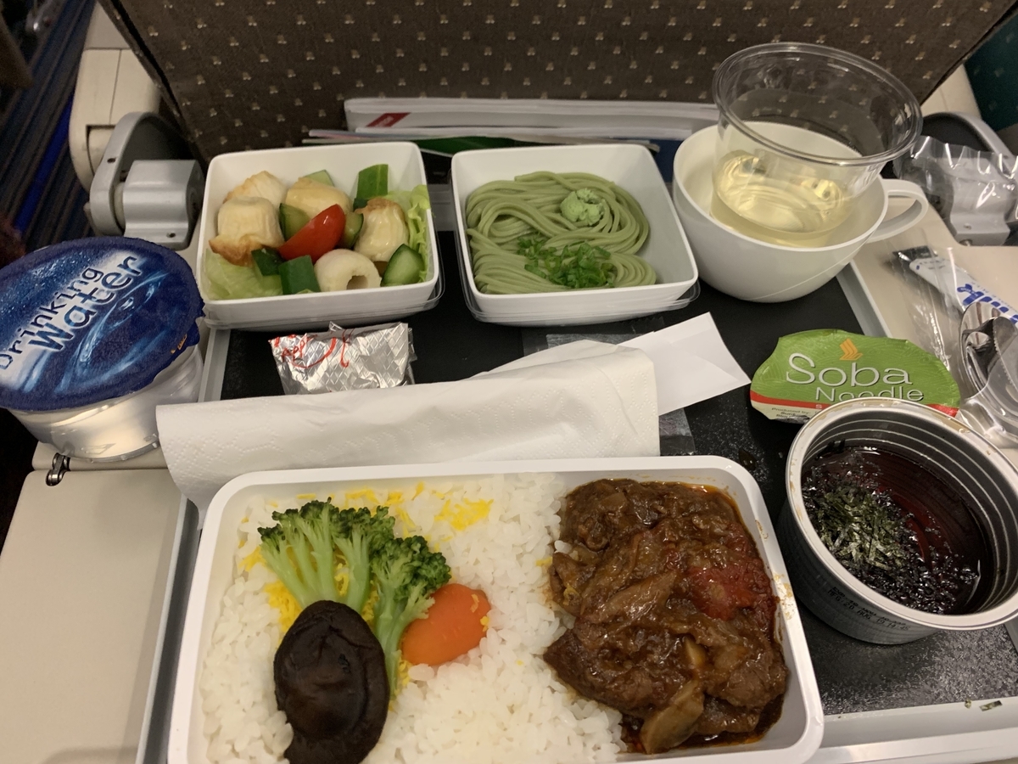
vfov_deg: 53.1
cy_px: 382
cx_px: 509
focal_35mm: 26
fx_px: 765
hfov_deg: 67.3
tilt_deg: -50.2
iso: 250
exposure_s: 1/57
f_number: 1.8
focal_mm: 4.25
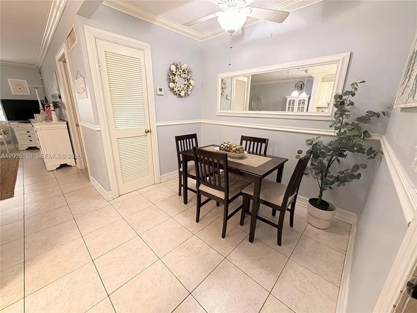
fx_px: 169
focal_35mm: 14
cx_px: 208
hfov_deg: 102.1
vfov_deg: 85.7
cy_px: 156
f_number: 2.2
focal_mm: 2.22
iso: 320
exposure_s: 1/24
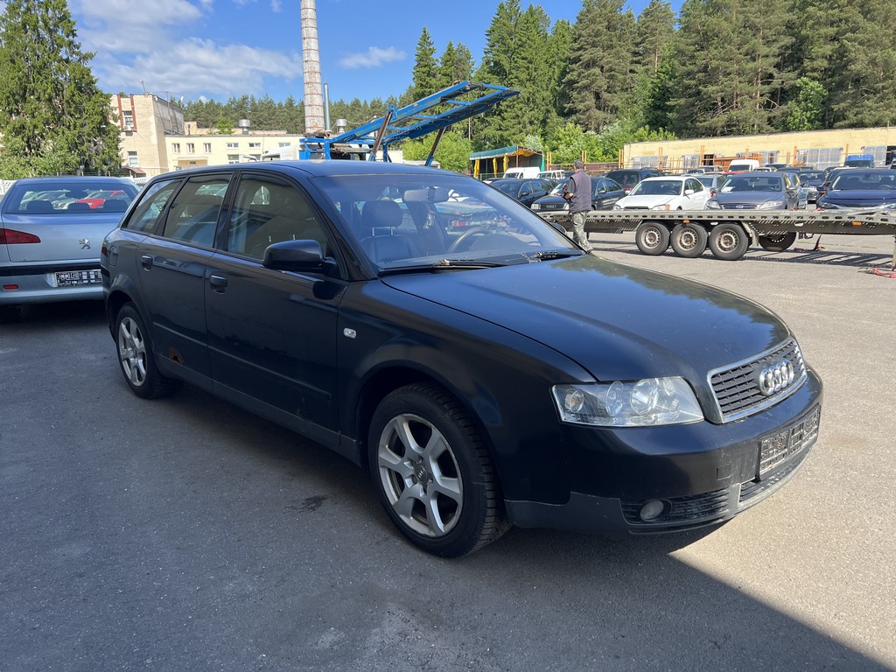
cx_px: 448
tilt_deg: -13.5
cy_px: 336
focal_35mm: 26
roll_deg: +0.2
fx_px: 673
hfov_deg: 67.3
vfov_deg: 53.1
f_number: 1.5
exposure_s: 1/1159
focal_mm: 5.7
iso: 50
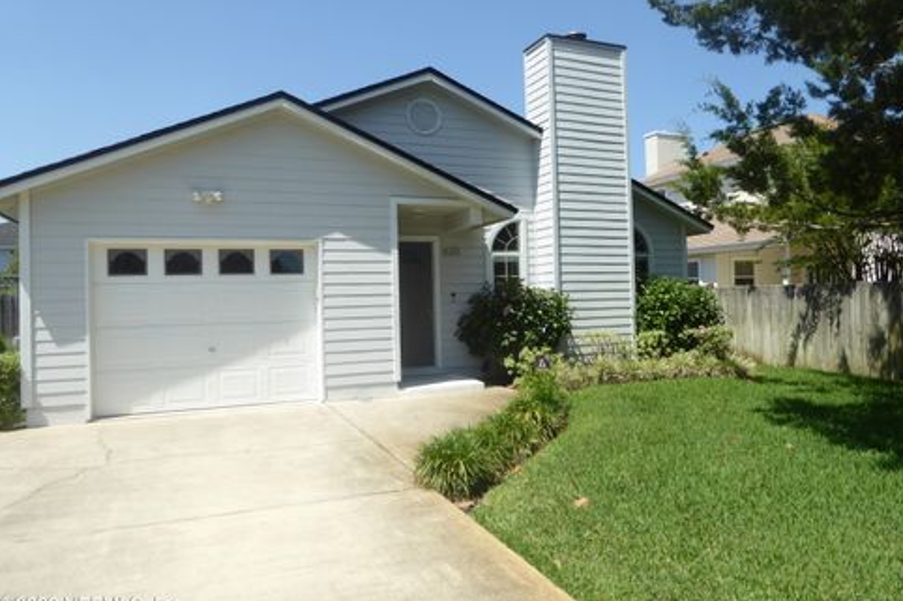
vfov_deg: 47.9
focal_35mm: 27
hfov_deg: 67.4
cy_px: 286
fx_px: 677
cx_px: 466
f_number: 3.3
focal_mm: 4.3
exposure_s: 1/1000
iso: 100
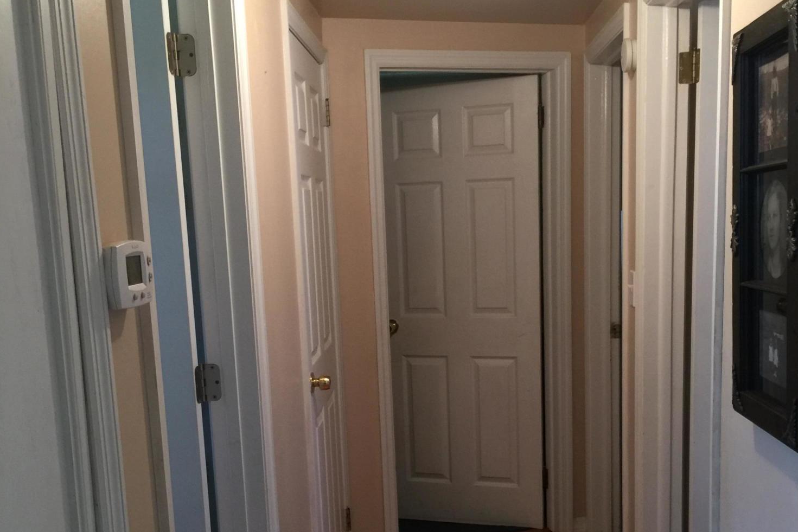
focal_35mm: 41
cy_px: 375
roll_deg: +2.0
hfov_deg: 47.4
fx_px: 909
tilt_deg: -8.9
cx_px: 403
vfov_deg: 32.2
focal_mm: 4.15
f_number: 2.2
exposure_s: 1/15
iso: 64
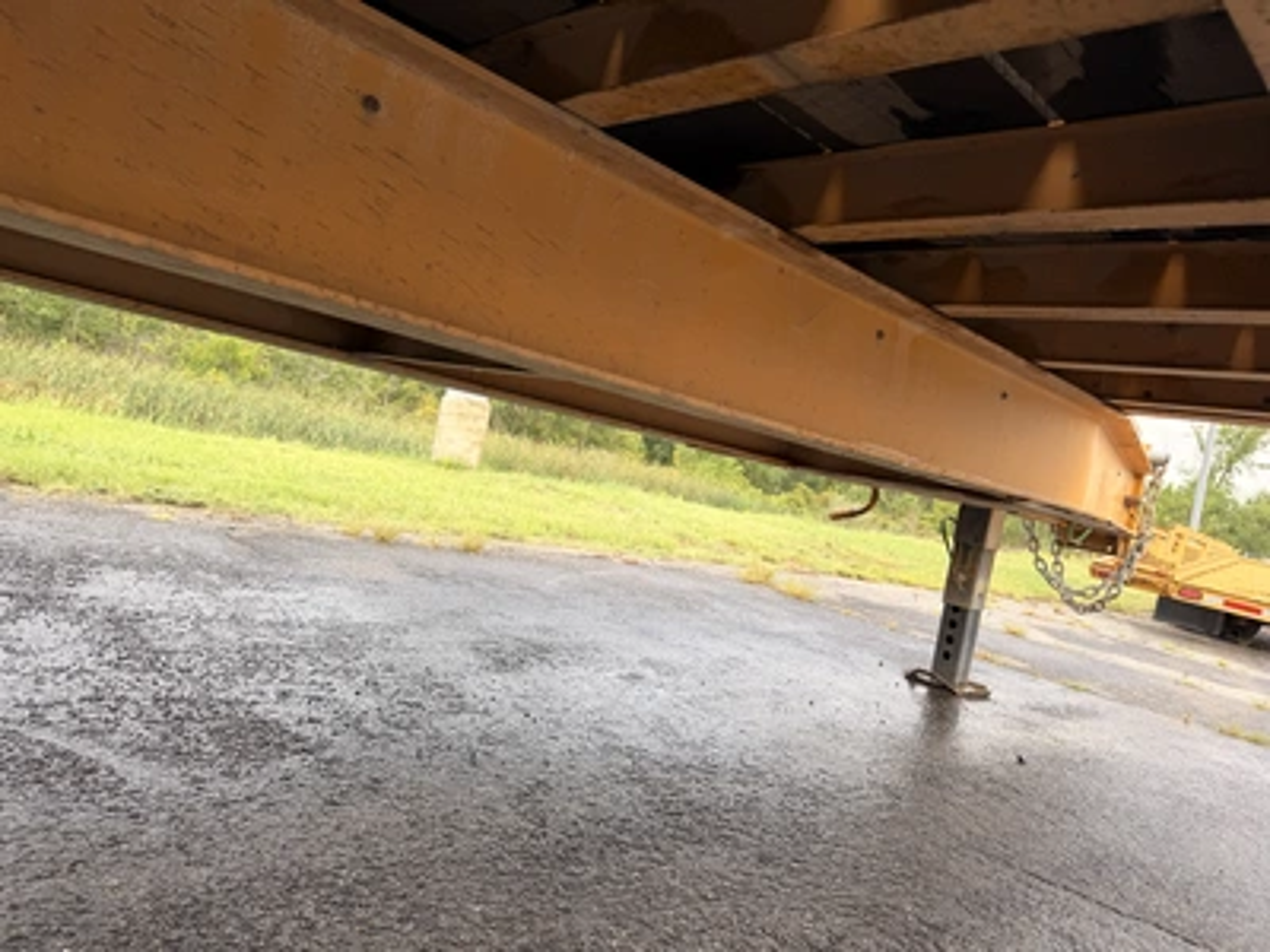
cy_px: 476
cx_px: 635
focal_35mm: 24
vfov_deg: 56.8
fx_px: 881
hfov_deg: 71.6
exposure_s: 1/336
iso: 80
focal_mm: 6.76
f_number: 1.78
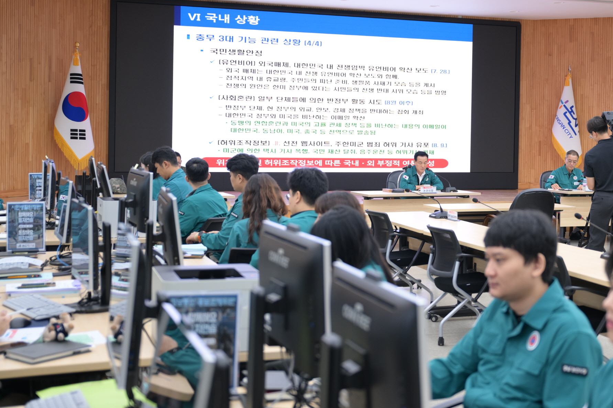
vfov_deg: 24.1
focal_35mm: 56
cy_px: 141
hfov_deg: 35.2
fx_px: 953
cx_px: 424
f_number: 2.8
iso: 500
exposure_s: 1/160
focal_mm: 40
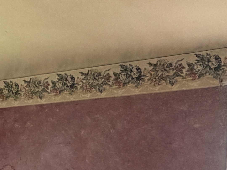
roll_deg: -0.8
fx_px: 485
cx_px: -99
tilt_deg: -3.7
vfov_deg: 18.8
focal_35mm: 74
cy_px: 207
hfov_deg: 22.4
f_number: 2.2
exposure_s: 1/60
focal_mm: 2.22
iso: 400
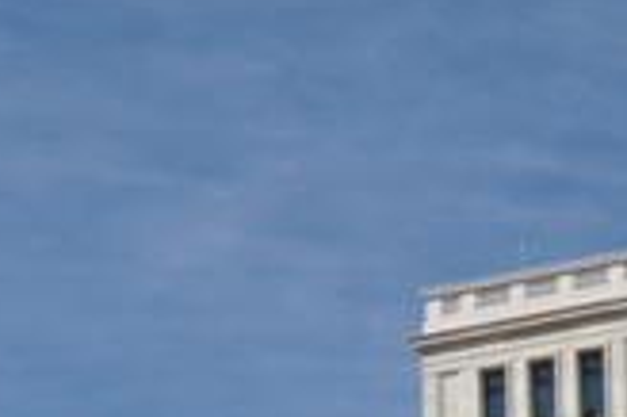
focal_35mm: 220
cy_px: 899
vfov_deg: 6.0
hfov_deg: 9.4
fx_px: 3828
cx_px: 214
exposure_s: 1/500
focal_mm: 20
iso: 100
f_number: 8
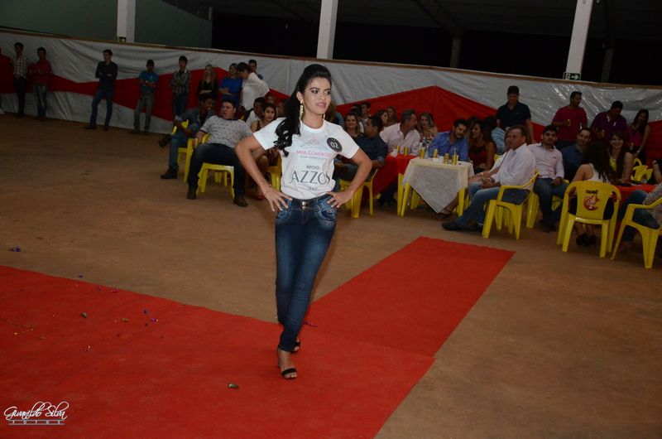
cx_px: 331
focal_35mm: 42
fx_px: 771
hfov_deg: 46.5
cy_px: 220
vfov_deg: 31.8
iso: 3200
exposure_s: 1/60
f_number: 4
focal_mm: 28
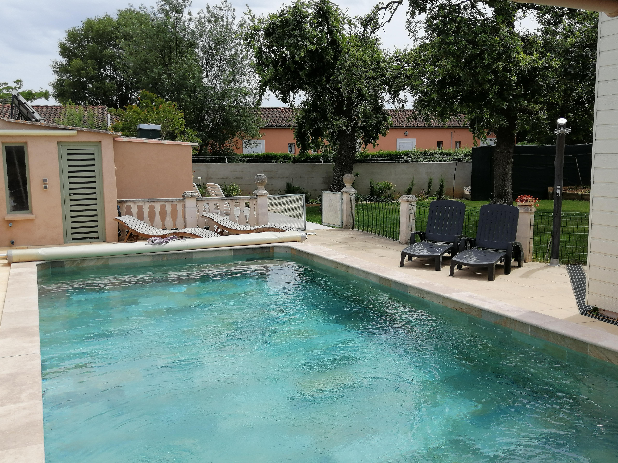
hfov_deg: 54.0
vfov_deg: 41.8
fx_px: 607
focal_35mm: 34
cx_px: 309
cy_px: 232
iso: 50
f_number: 1.8
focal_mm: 3.95
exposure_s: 1/1621
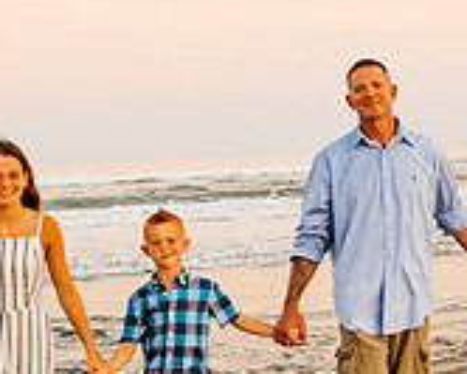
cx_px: 430
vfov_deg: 13.4
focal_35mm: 115
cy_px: 254
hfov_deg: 16.5
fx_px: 1590
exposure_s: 1/320
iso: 320
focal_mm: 35
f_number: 2.8
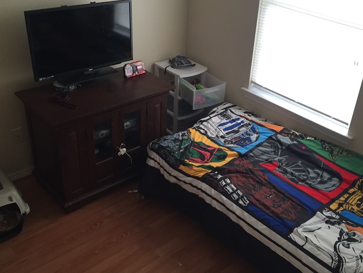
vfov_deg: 37.7
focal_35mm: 38
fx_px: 399
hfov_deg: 48.9
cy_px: 133
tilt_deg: -30.4
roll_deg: -3.8
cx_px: 199
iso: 40
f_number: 2.2
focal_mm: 4.15
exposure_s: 1/30
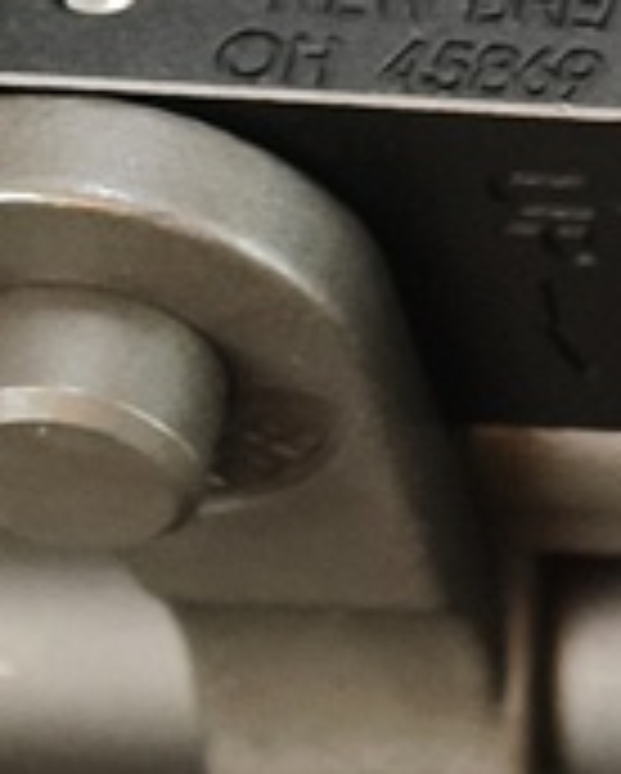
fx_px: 13301
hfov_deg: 2.6
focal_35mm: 580
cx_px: 1912
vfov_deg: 3.3
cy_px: 256
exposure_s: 1/13.3
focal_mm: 22.48
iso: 2425
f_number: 2.67
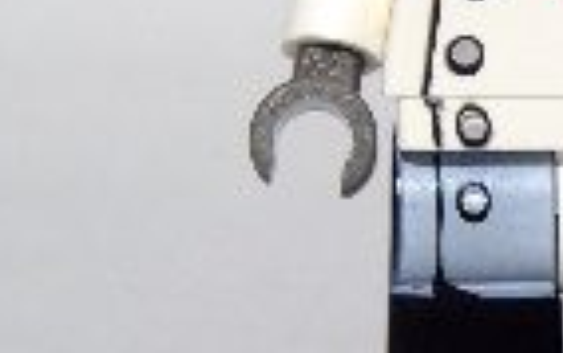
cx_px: 551
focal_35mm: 289
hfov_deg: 7.2
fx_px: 4438
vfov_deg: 4.5
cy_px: -32
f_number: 8
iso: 50
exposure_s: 1/750
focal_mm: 15
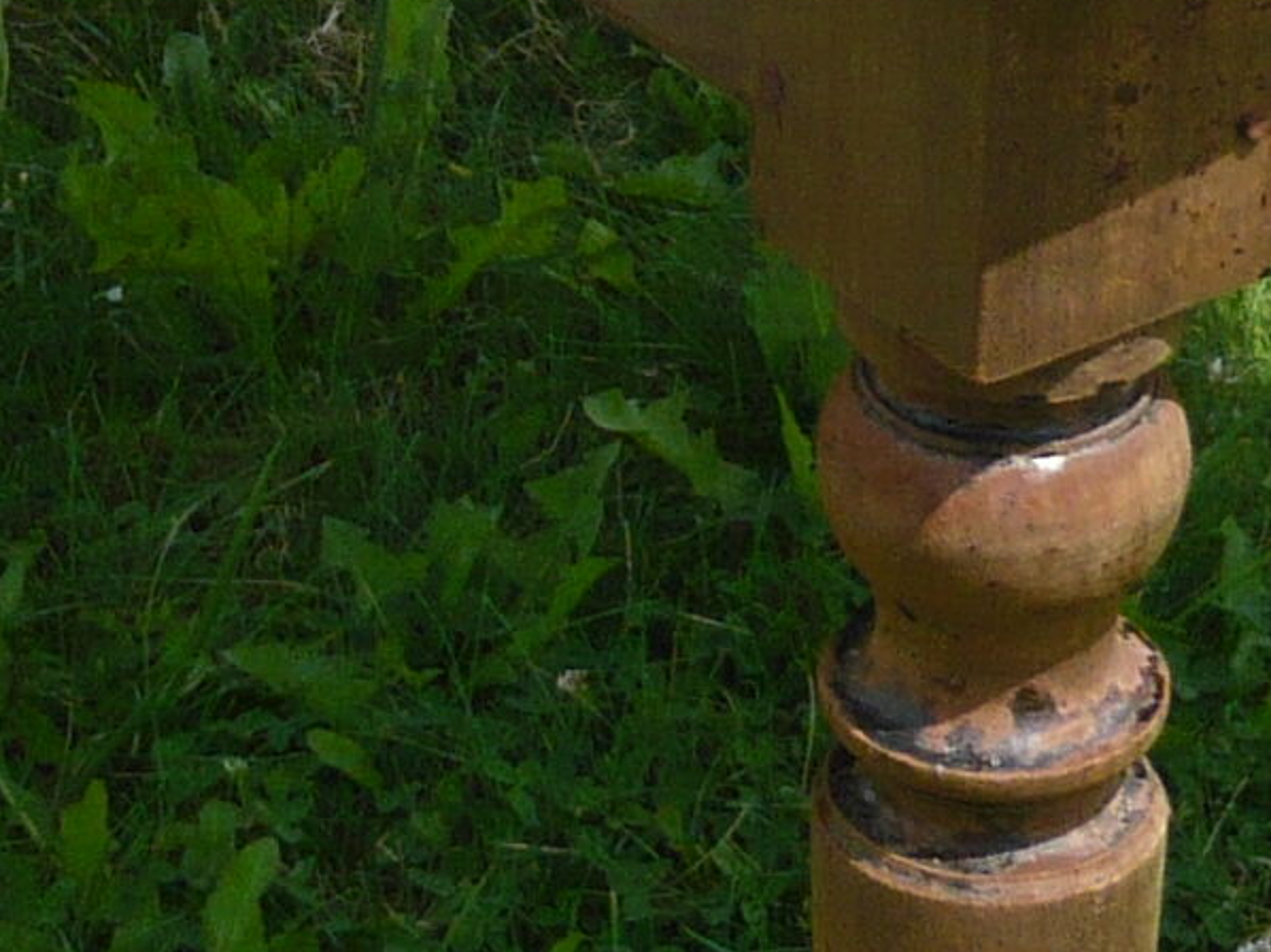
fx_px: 6790
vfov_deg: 7.9
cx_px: 268
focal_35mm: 185
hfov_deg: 10.7
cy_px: -253
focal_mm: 5.8
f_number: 9
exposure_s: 1/125
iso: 100
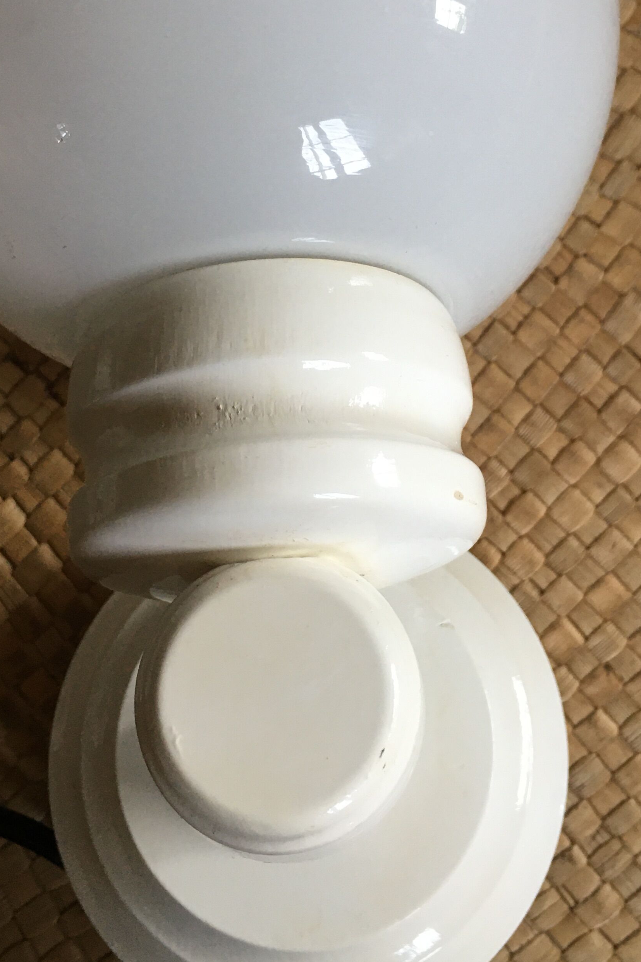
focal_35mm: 49
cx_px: 336
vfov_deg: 39.7
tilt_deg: -79.3
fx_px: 1308
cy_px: 303
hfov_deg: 27.5
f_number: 2.2
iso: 50
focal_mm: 4.15
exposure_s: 1/33
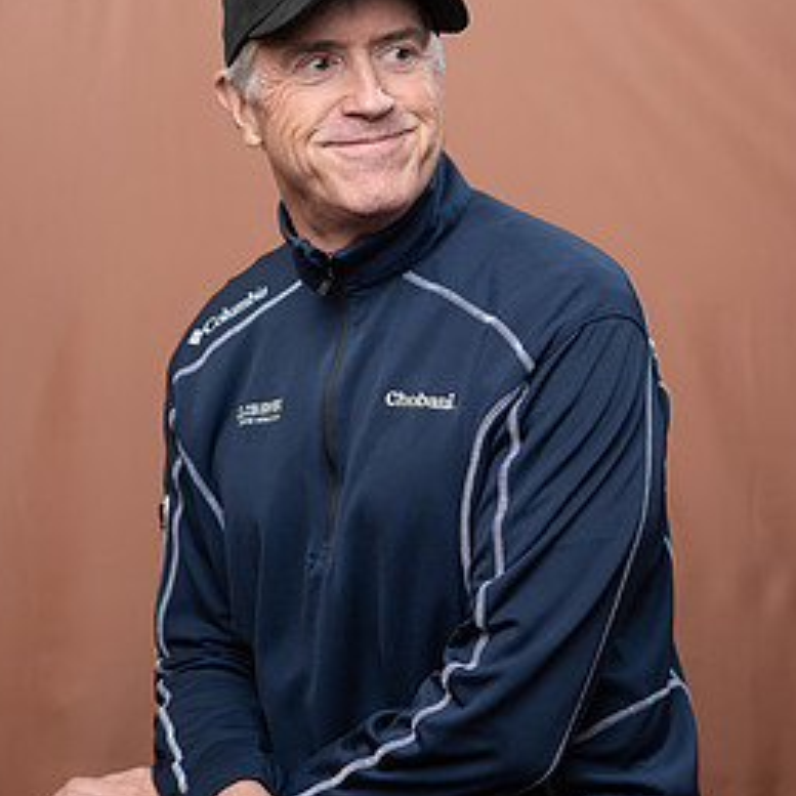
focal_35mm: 90
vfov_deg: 19.3
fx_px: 2341
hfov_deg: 19.3
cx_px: 415
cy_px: 424
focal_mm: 61
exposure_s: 1/160
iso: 320
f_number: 4
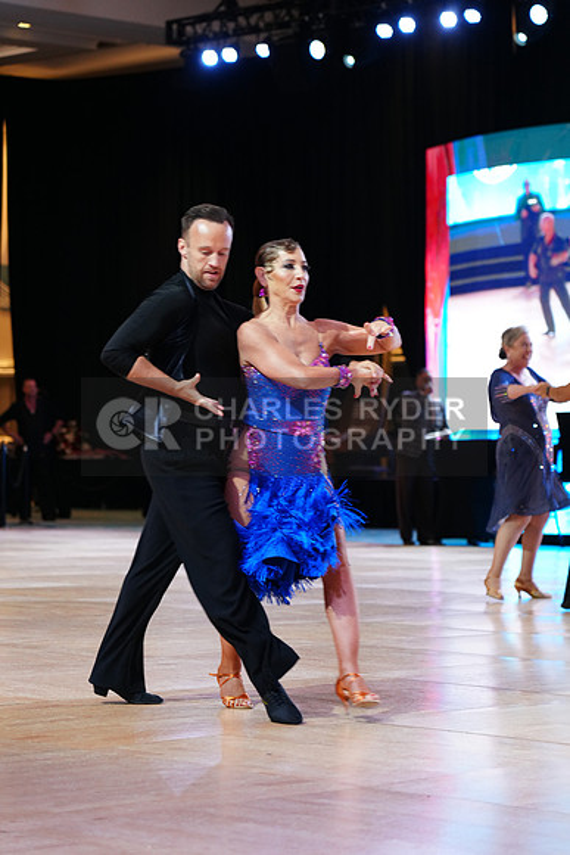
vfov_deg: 19.5
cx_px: 285
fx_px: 2492
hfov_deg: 13.0
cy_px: 428
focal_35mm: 105
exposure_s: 1/200
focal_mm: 105
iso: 2000
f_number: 4
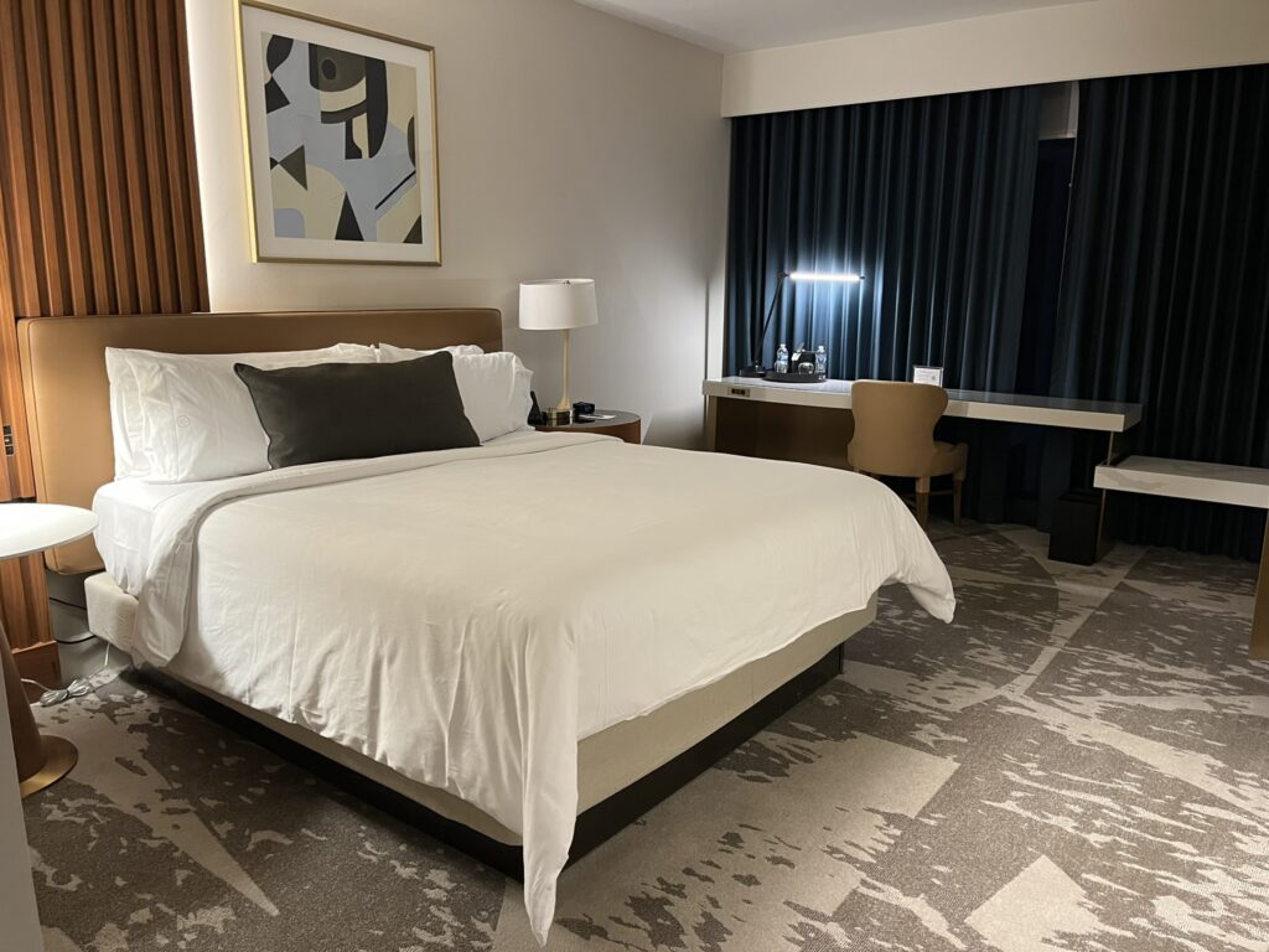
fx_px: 953
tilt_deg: -11.4
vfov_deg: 53.1
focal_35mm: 26
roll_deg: -0.4
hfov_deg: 67.3
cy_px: 476
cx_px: 634
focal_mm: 5.1
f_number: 1.6
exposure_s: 1/60
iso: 320
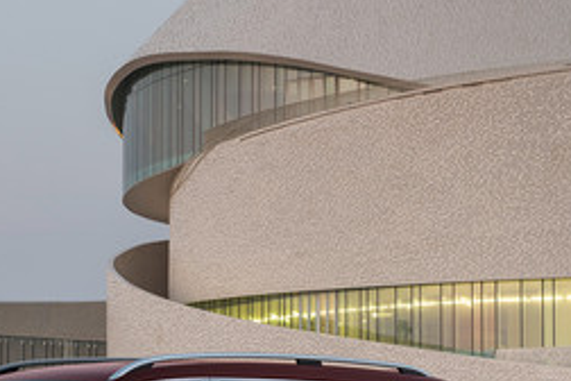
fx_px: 2189
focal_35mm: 138
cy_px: 308
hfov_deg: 14.7
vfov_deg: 9.9
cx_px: 52
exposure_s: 1/6
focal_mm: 58
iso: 200
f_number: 8
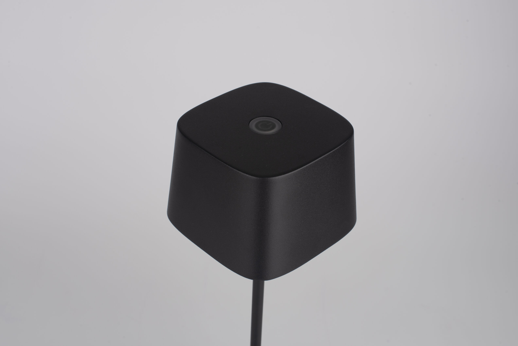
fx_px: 720
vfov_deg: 27.0
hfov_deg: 39.6
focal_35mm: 50
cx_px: 259
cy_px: 173
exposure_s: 1/100
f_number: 16
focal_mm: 50
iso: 100
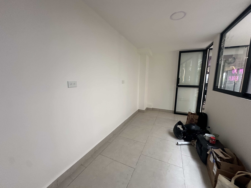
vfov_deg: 85.7
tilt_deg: -3.8
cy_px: 94
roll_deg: -0.5
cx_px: 126
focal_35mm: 14
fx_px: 102
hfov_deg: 102.1
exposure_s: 1/60
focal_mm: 2.22
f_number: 2.2
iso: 200
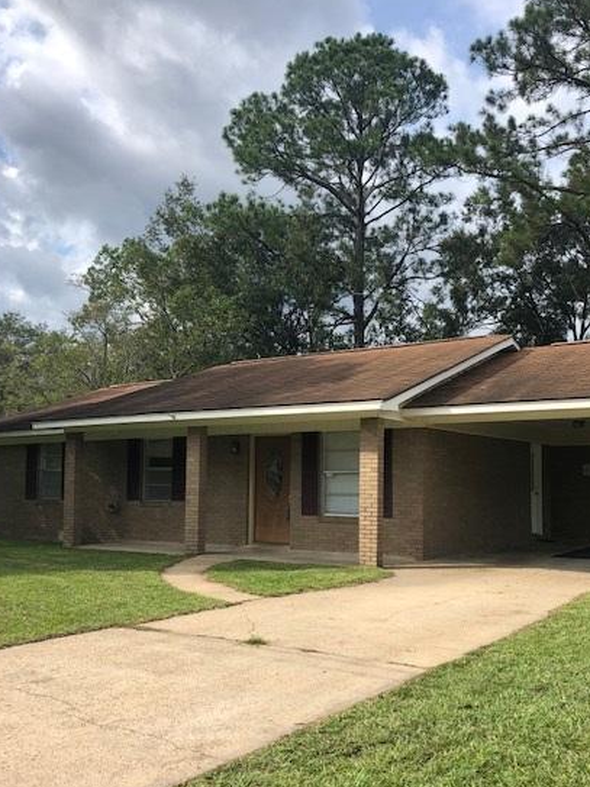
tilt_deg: +4.9
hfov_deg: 42.9
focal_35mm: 33
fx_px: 750
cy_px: 448
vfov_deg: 55.2
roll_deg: -1.5
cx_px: 331
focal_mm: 3.99
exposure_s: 1/1263
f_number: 1.8
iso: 20
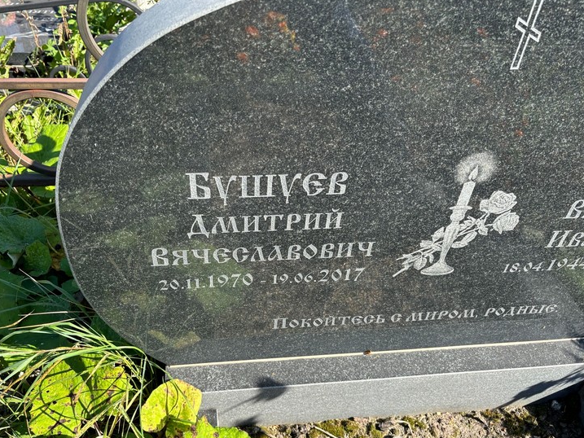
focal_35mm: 29
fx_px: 489
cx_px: 271
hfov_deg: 61.6
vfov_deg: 48.2
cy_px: 239
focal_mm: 5.96
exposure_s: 1/951
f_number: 1.6
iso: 50
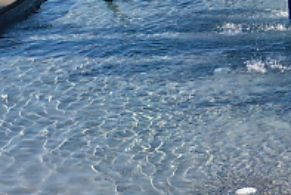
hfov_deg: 13.0
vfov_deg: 9.2
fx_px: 1150
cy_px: -159
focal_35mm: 142
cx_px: 527
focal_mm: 10.26
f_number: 3.2
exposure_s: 1/1250
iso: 100
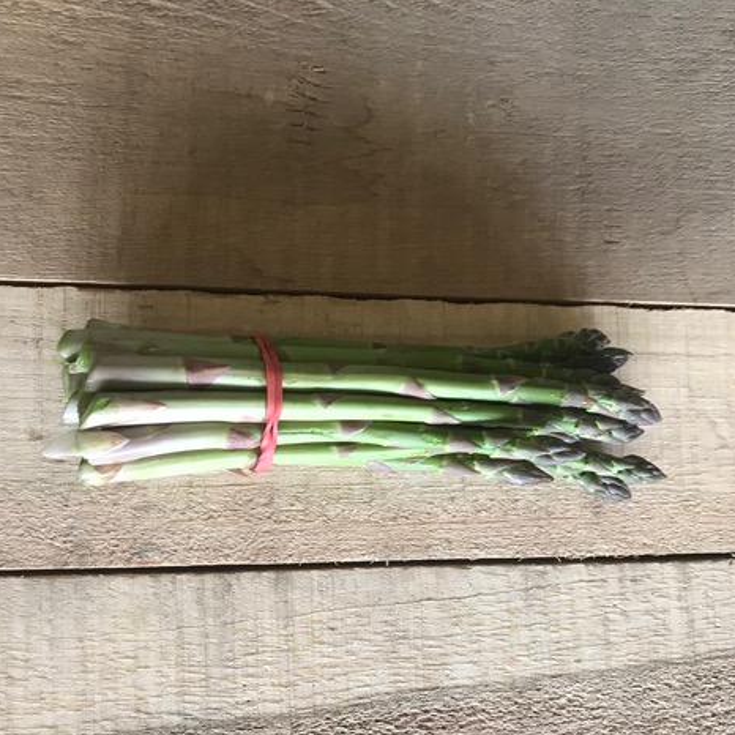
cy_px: 415
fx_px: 817
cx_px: 374
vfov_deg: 48.3
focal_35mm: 34
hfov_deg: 48.4
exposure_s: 1/40
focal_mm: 3.99
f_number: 1.8
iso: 25
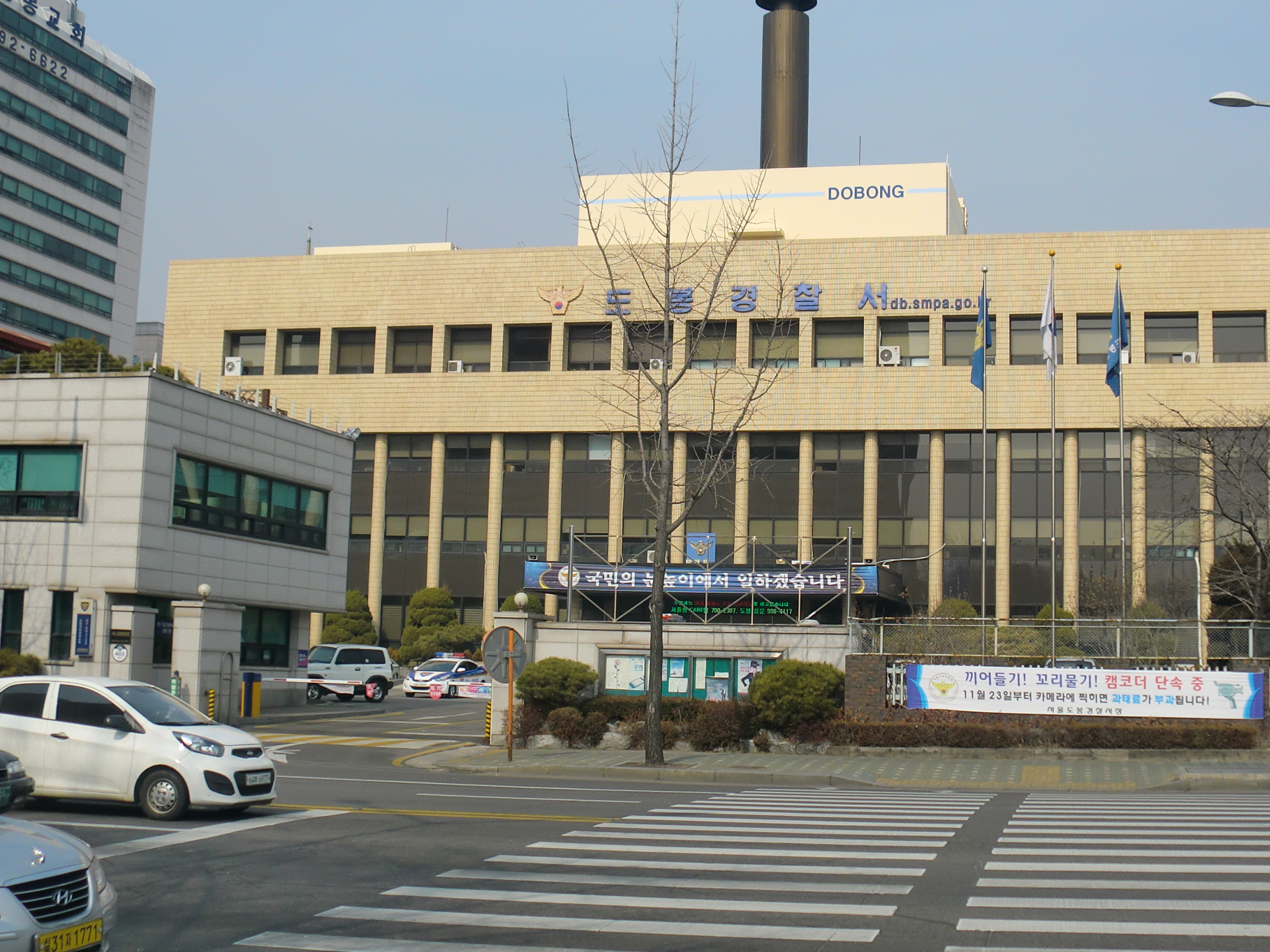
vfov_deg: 30.9
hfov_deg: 40.1
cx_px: 797
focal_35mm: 47
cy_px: 426
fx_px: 1724
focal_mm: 6.3
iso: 64
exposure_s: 1/200
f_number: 7.8
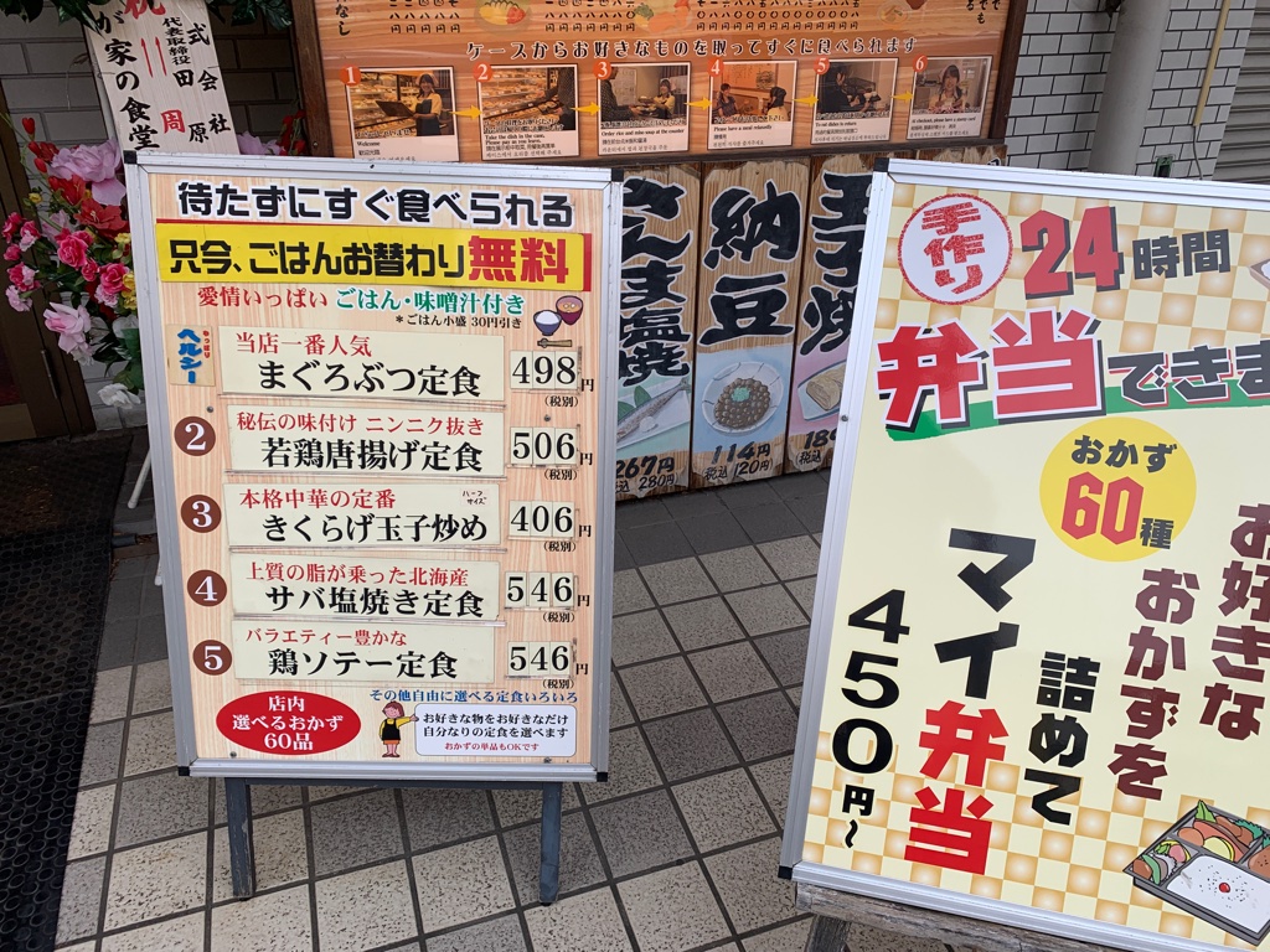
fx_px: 954
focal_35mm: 26
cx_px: 635
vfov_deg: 53.1
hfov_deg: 67.3
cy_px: 476
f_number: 1.8
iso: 25
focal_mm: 4.25
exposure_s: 1/467
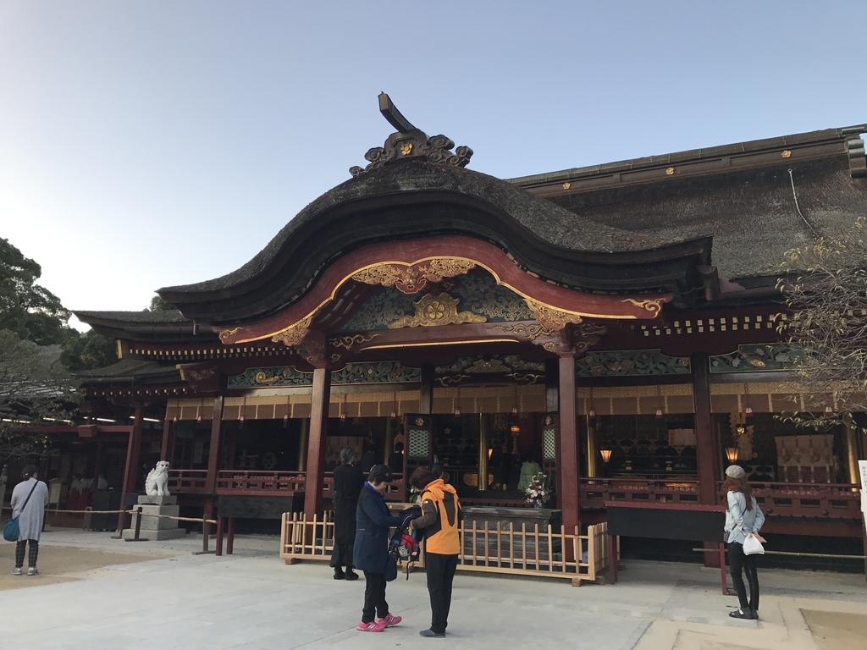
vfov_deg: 49.7
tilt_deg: +13.8
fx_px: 701
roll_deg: -0.9
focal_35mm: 28
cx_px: 434
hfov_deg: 63.4
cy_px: 325
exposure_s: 1/238
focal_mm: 3.99
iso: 20
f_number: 1.8
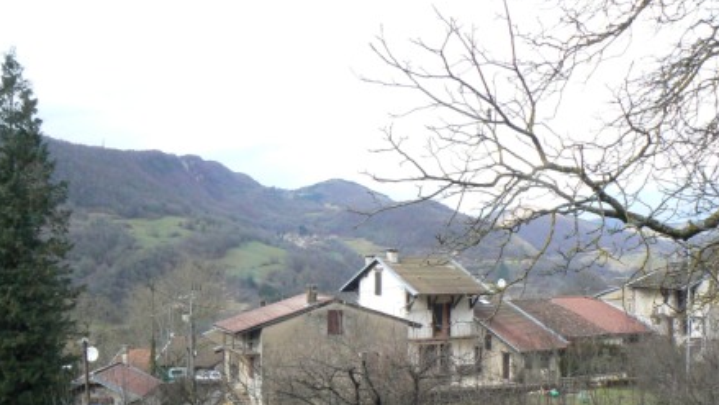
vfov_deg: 29.5
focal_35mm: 40
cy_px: 264
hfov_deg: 50.5
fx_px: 763
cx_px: 357
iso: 400
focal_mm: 6
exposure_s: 1/320
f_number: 5.6
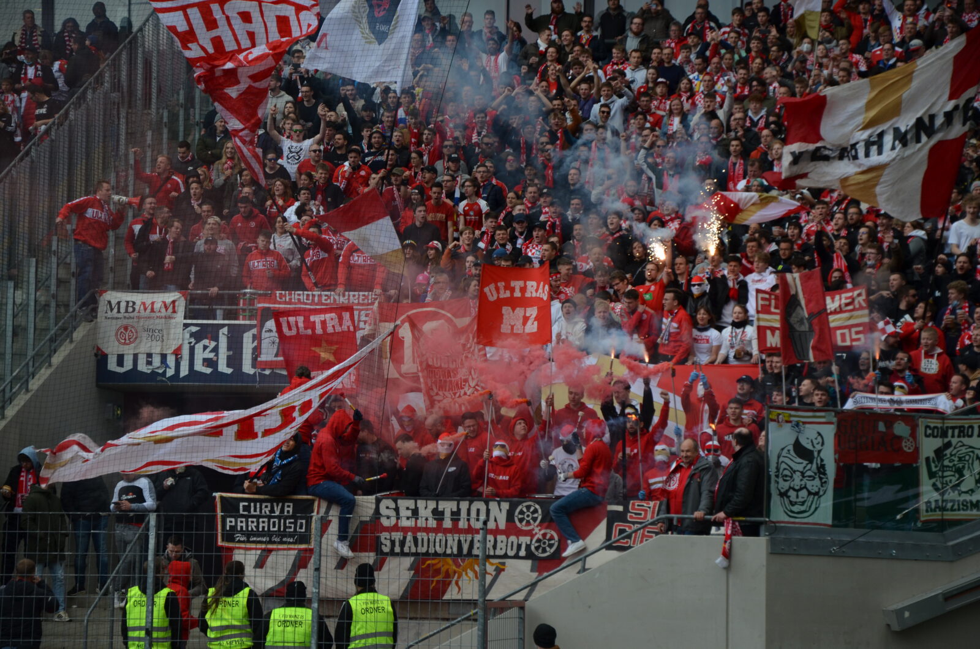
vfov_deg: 10.7
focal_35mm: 128
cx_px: 490
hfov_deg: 16.1
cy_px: 324
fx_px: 3464
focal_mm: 85
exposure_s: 1/500
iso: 360
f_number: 5.6
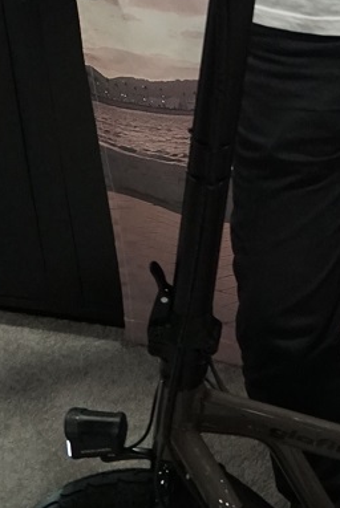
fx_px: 1301
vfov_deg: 20.7
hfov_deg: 13.6
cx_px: 572
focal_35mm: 92
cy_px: -93
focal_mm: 16
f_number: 4
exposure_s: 1/160
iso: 1250
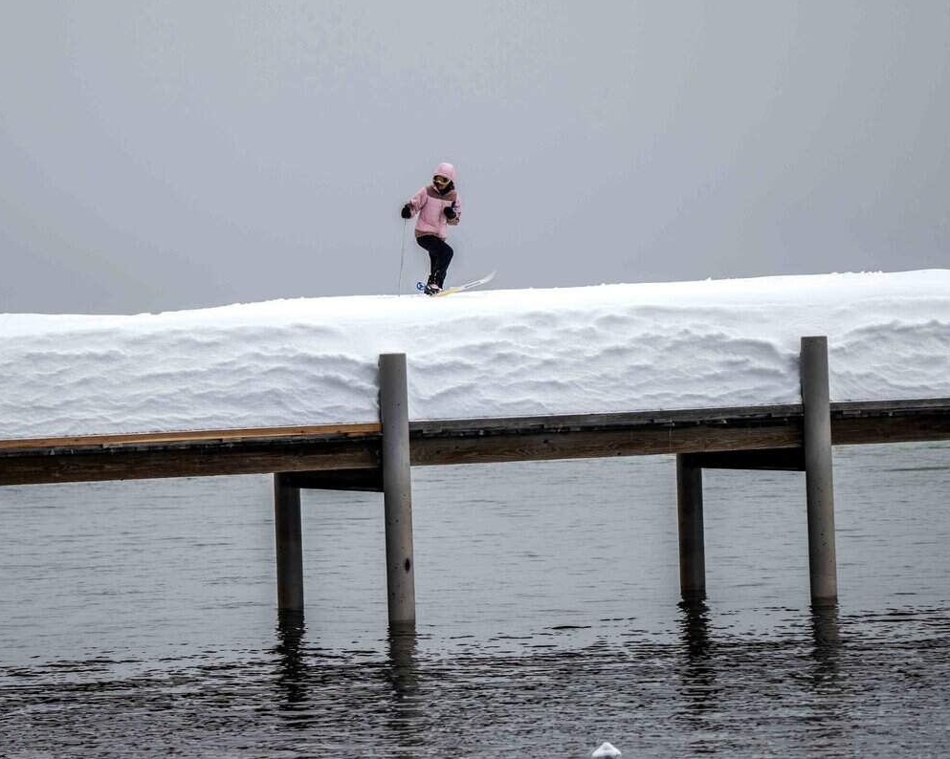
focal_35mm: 195
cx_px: 438
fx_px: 5482
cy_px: 378
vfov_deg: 7.9
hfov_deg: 9.9
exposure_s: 1/400
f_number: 2.8
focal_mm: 115
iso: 64
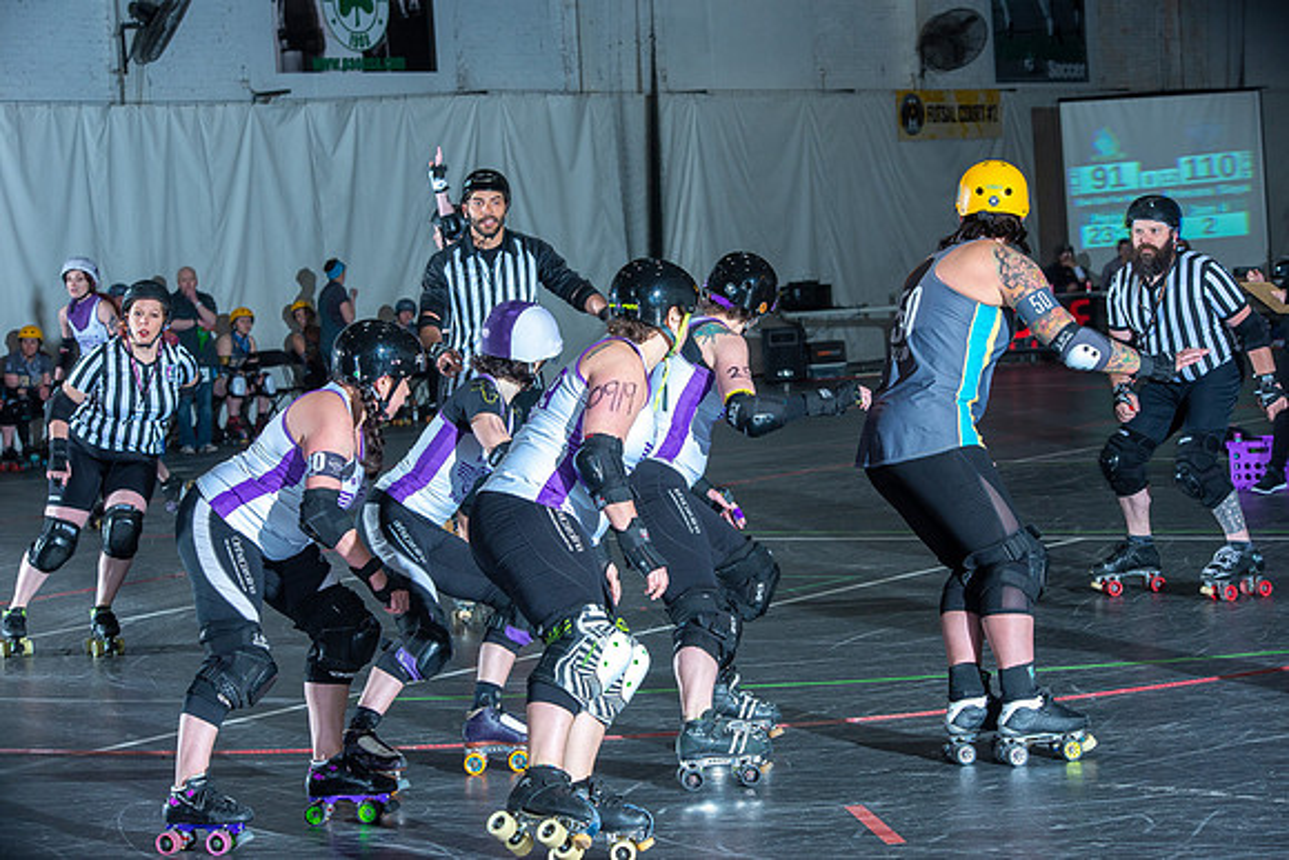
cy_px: 430
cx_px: 644
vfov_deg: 13.7
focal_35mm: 100
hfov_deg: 20.4
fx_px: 3581
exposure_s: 1/160
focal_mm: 100
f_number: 8
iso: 800
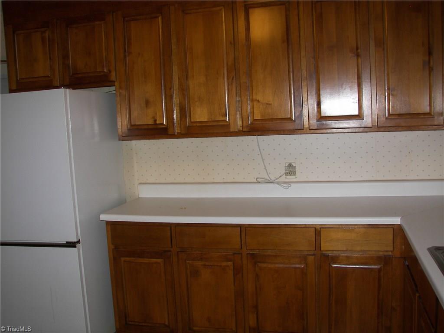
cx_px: 222
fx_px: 462
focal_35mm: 36
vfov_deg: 39.7
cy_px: 166
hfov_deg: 51.4
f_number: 2.8
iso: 50
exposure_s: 1/30
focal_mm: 6
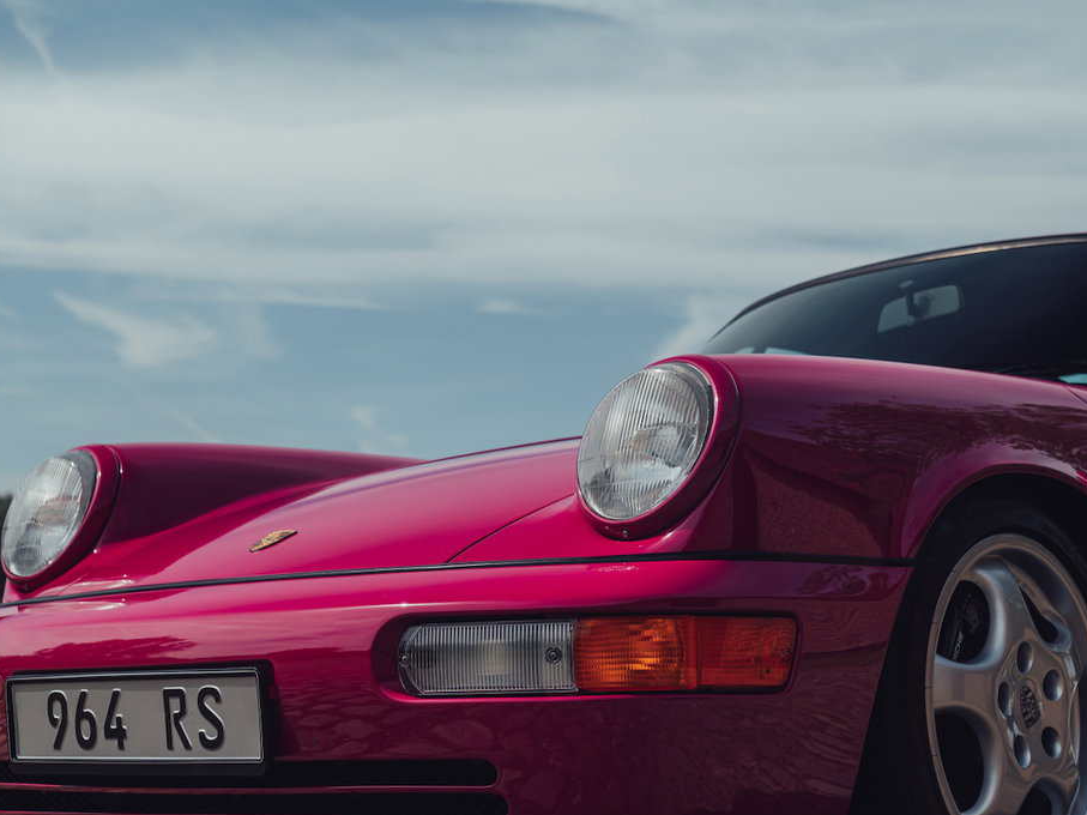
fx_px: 2386
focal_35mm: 76
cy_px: 408
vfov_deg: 19.4
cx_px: 581
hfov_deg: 25.7
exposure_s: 1/250
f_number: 7.1
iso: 100
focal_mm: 70
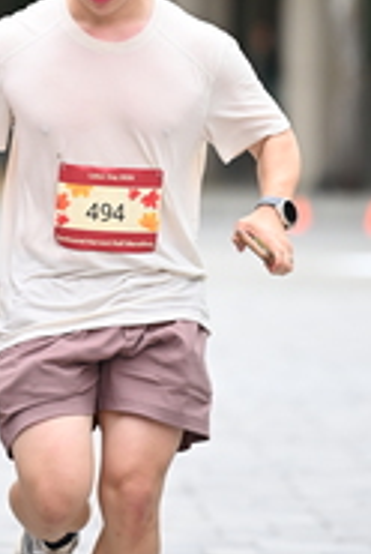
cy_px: 42
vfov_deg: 3.5
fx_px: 9132
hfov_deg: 2.3
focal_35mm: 593
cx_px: -37
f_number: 2.8
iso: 640
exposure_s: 1/1600
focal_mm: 200
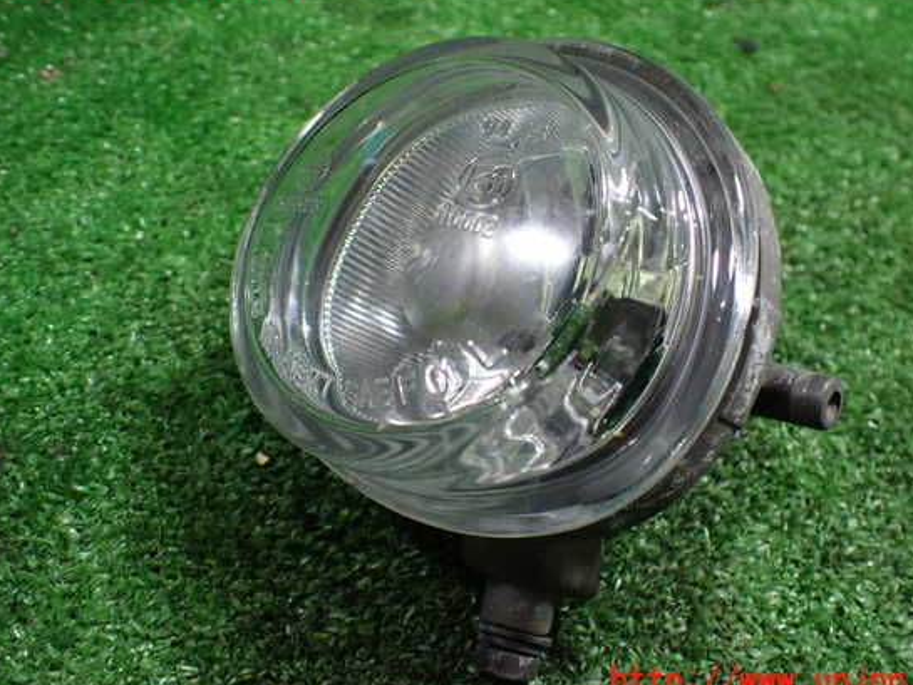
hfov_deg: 55.3
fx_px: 871
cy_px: 327
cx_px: 486
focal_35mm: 33
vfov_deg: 42.9
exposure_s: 1/100
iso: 800
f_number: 2.3
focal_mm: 5.4
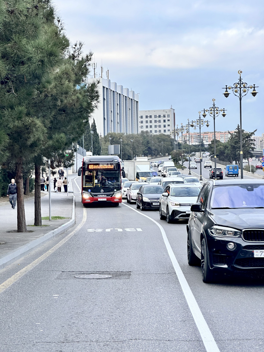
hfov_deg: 19.1
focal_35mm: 77
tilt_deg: +1.2
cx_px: 132
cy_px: 176
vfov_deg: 25.3
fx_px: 783
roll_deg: +0.5
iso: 64
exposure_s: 1/99
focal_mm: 9
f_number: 2.8
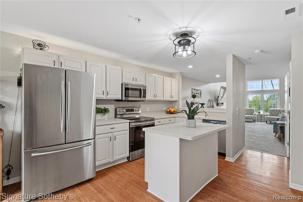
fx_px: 143
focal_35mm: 17
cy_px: 101
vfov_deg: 70.4
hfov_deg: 93.3
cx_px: 152
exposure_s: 1/2
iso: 800
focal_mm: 11.3
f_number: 5.6
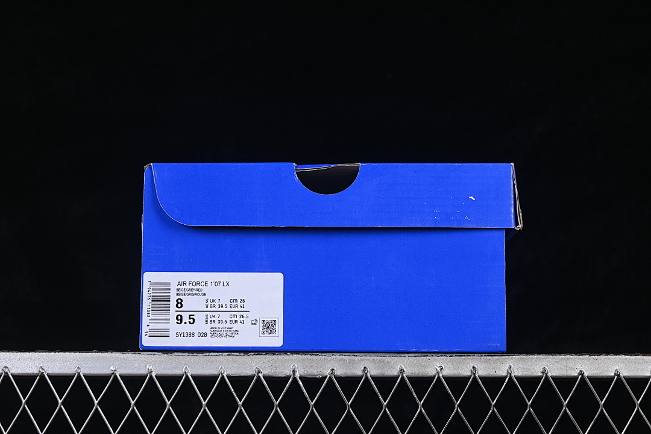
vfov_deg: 18.2
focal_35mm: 75
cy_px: 217
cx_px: 326
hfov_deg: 27.0
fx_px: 1356
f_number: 8
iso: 160
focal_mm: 50
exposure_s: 1/80
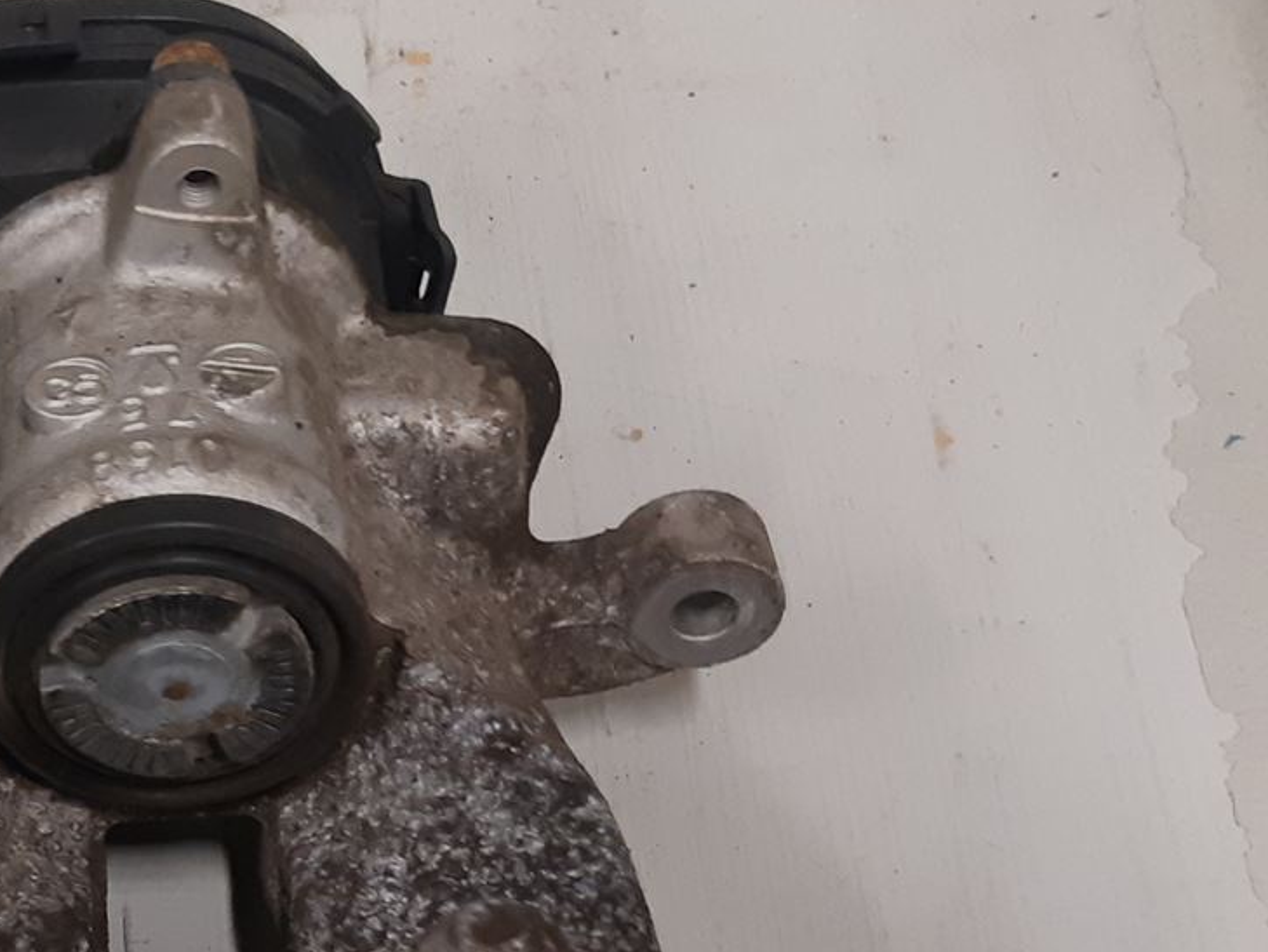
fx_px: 2674
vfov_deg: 20.2
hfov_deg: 25.5
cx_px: 43
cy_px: 566
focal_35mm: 73
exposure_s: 1/50
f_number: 1.7
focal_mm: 3.93
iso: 200
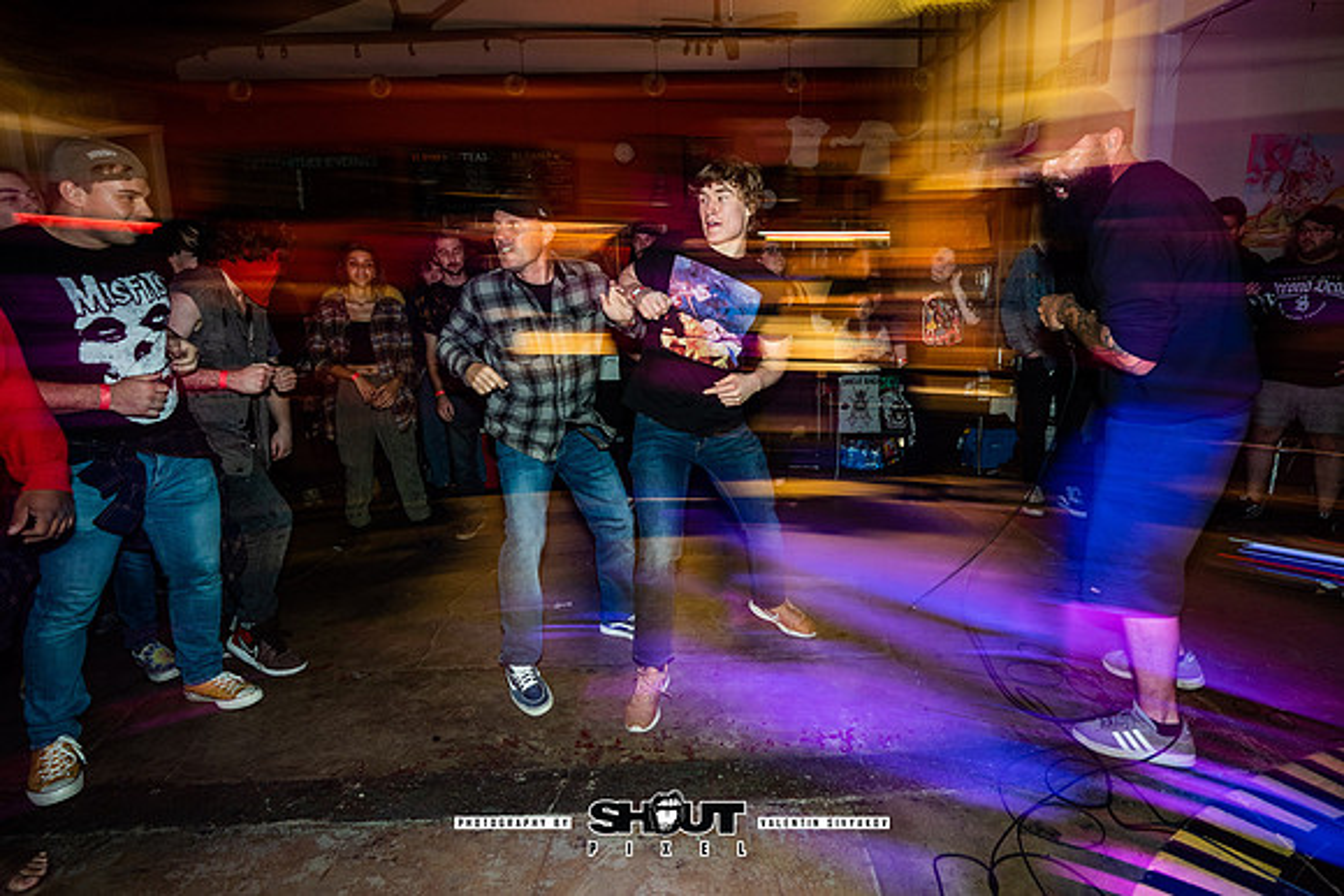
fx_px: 641
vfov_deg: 69.8
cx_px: 732
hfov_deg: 92.5
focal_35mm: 17
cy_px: 398
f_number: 2.8
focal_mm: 14
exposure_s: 1/10
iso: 320
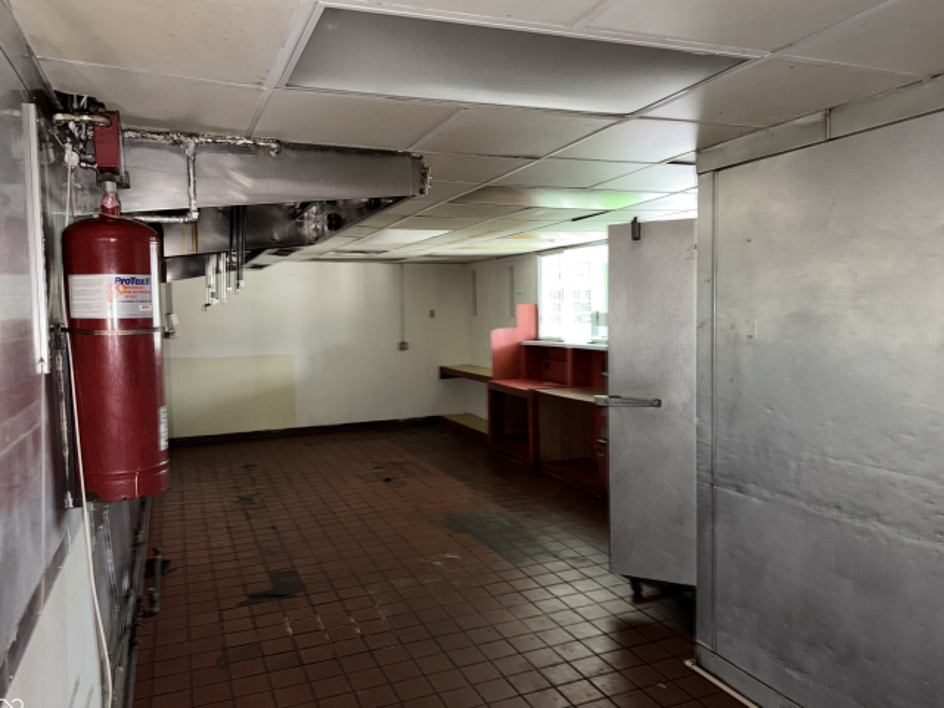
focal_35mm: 25
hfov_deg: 69.4
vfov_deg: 54.9
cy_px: 358
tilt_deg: -4.0
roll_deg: +1.1
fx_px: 682
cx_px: 473
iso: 160
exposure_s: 1/5
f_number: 1.78
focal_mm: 6.76
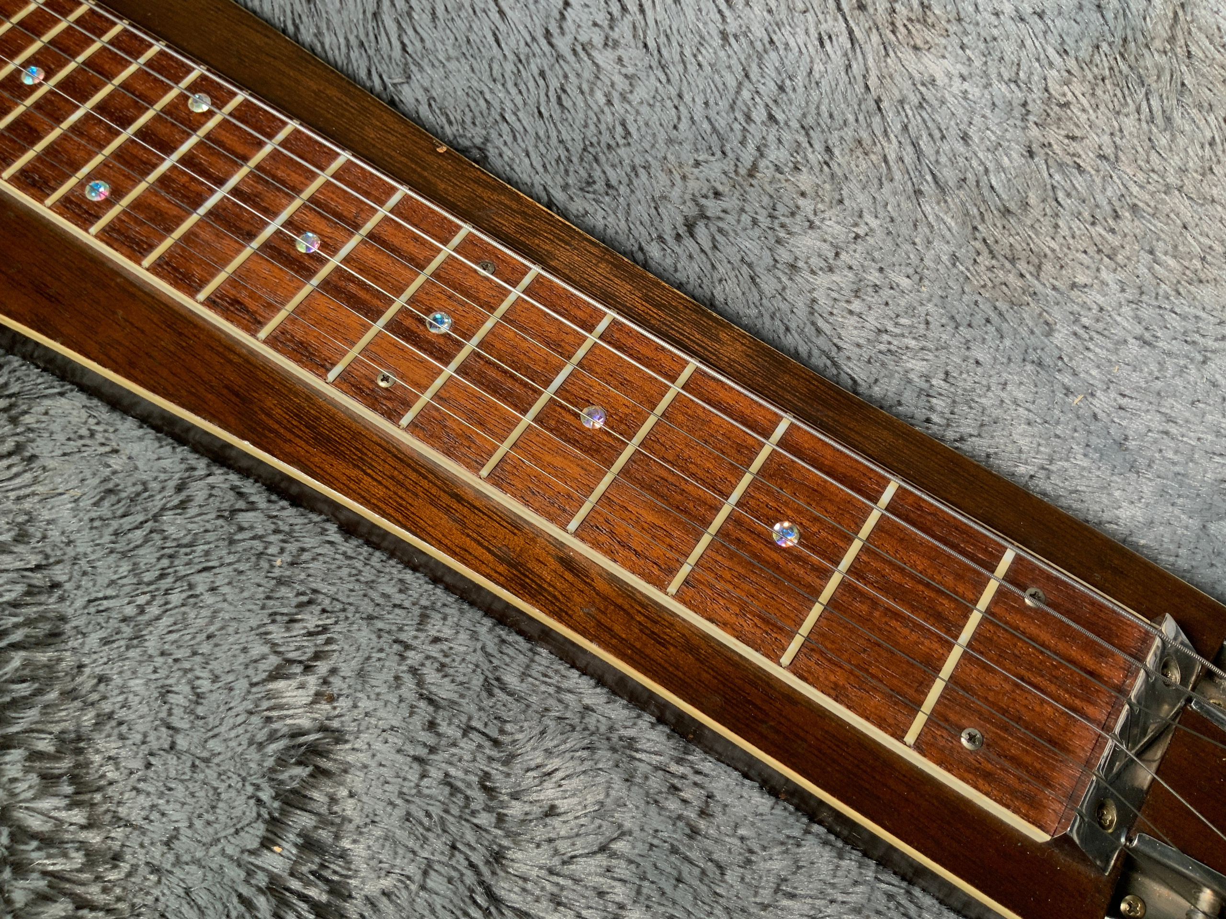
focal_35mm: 29
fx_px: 1027
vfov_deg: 48.2
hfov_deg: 61.7
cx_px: 613
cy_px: 460
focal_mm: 3
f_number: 1.8
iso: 64
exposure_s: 1/78
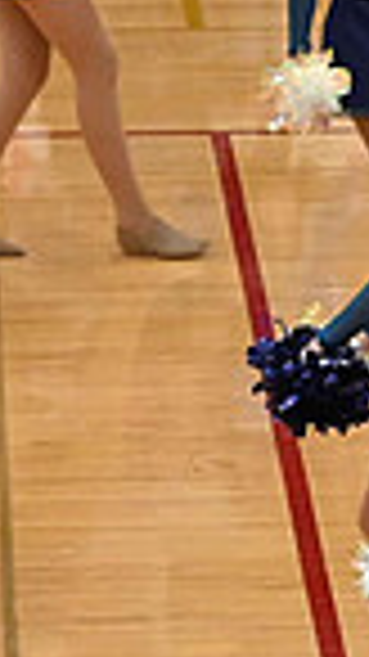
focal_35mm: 438
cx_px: 1174
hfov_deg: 2.7
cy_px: 65
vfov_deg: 4.9
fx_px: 7628
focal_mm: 70
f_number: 4
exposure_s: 1/400
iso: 6400
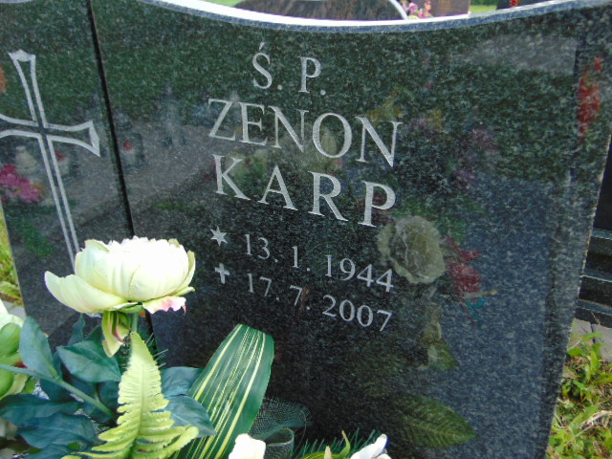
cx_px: 306
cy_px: 230
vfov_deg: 54.9
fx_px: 442
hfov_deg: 69.4
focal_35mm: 25
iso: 80
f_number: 3
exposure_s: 1/320
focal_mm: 4.5
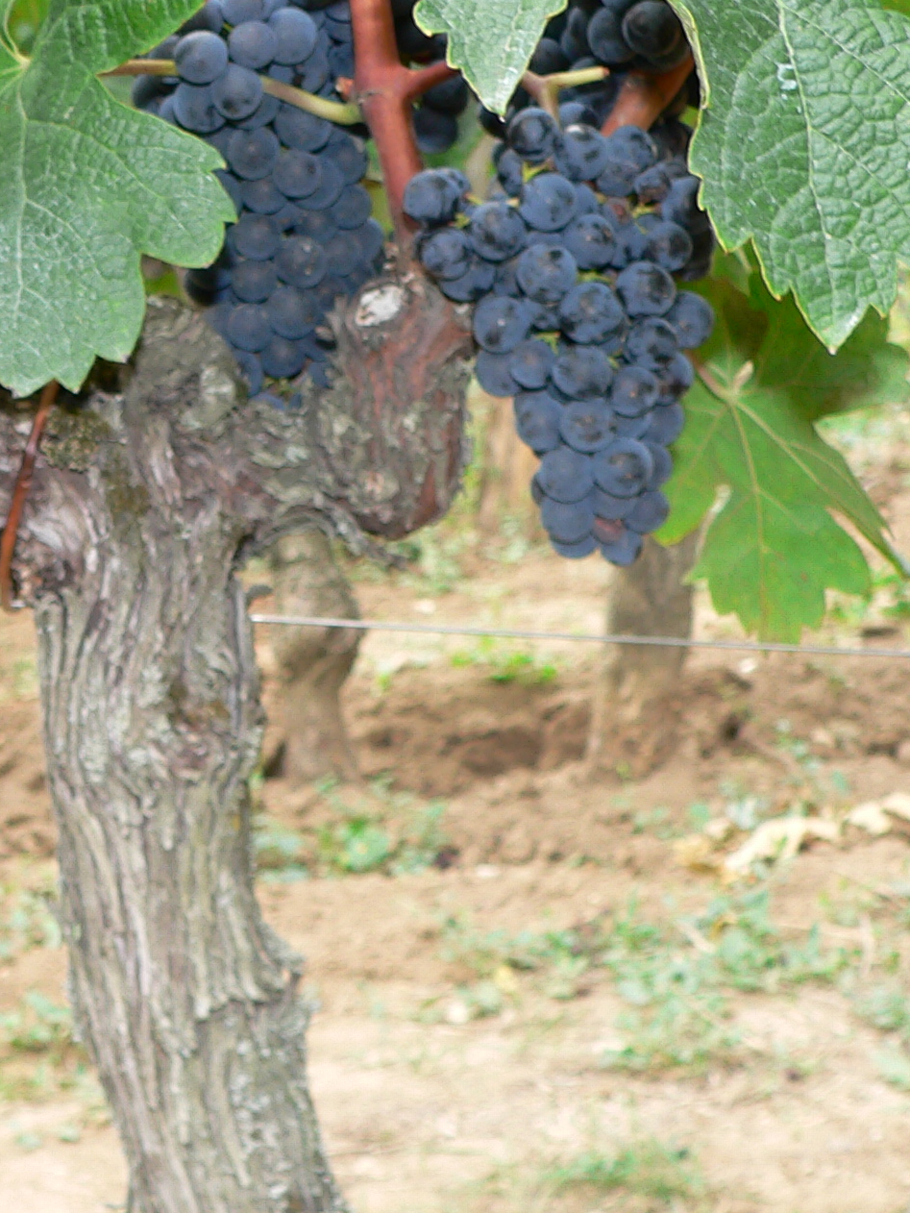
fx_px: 2558
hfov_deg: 19.7
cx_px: 62
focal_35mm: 73
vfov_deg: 26.6
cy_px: 451
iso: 80
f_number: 3.3
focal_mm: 6
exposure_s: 1/100
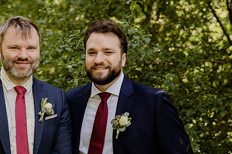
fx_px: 547
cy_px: 86
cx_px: 69
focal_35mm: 85
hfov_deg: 23.8
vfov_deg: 16.0
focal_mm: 58
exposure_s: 1/160
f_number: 3.2
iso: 160
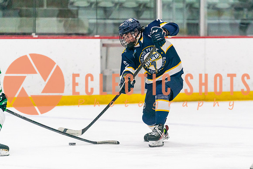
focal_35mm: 314
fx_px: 2206
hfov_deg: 6.6
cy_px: 99
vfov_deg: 4.4
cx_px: 144
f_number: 2.8
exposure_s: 1/1600
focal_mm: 200
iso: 4000
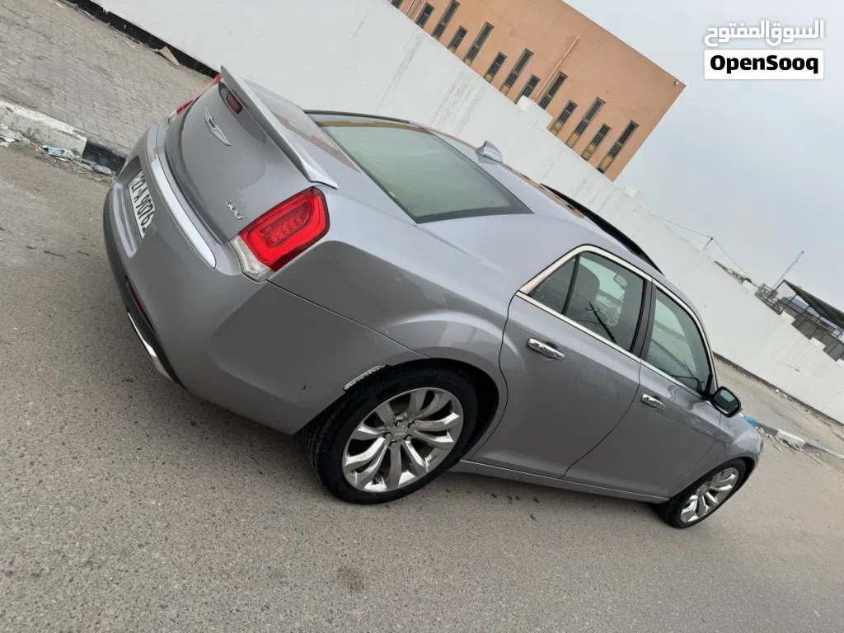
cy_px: 316
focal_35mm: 24
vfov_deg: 56.8
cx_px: 422
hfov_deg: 71.6
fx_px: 585
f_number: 1.78
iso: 80
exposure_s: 1/1721
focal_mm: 6.76
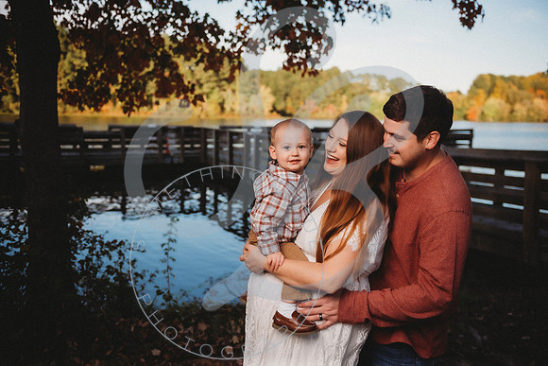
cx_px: 274
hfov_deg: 55.8
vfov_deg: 38.9
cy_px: 183
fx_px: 518
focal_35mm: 34
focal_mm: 34
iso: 100
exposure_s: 1/500
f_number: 2.8
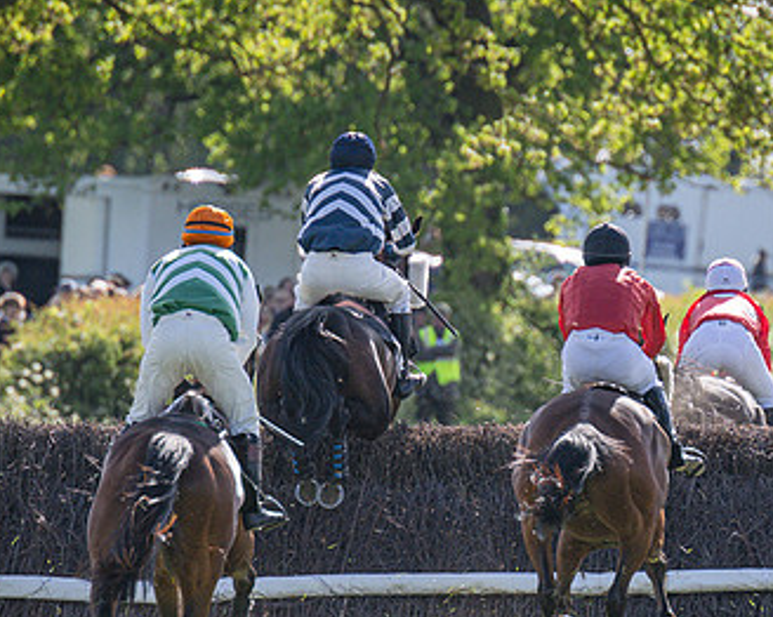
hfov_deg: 2.1
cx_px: 574
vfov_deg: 1.6
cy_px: 376
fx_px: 21492
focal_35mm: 940
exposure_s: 1/2000
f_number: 4
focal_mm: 270
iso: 400
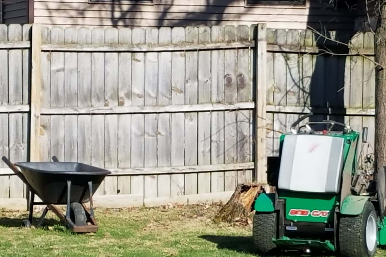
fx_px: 343
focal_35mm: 32
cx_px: 212
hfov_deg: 58.6
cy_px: 123
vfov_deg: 41.1
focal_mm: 4.2
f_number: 1.7
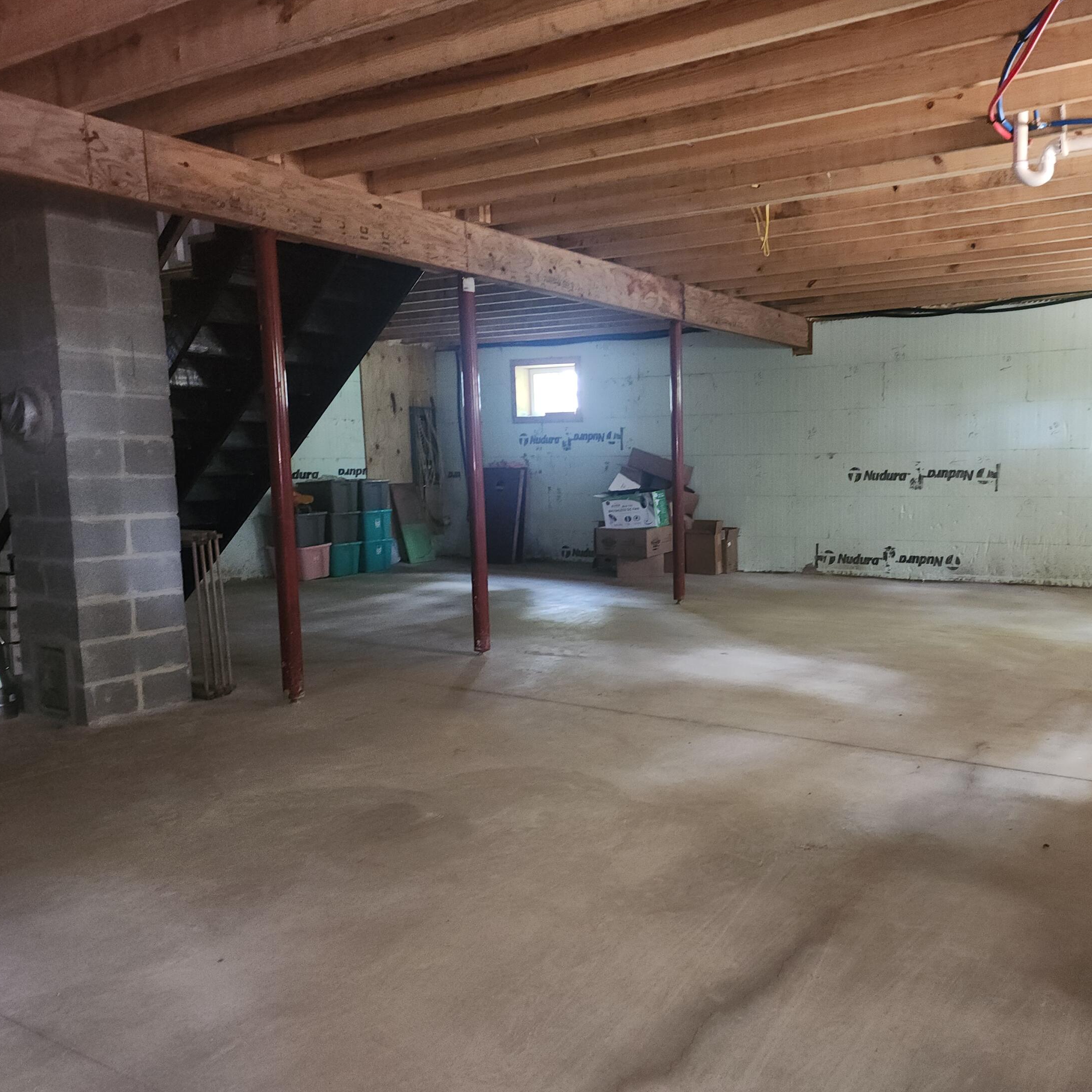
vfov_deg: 57.3
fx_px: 999
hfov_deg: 56.0
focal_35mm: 28
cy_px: 558
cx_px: 732
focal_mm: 6.4
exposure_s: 1/9.99
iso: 250
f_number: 1.8
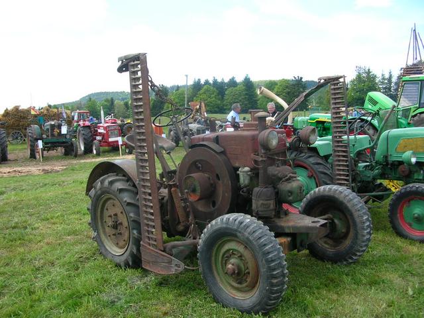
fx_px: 429
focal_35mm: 35
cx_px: 212
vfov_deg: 40.7
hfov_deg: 52.6
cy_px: 159
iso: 50
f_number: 2.8
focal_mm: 5.8
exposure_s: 1/300
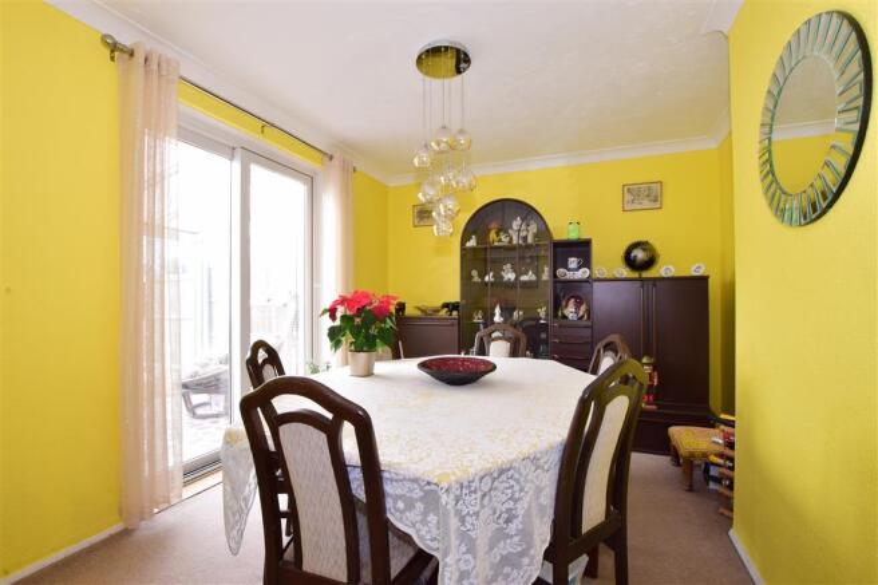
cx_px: 439
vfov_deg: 77.3
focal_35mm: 15
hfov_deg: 100.4
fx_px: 366
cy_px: 292
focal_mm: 10
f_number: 14
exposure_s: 1/5
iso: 400
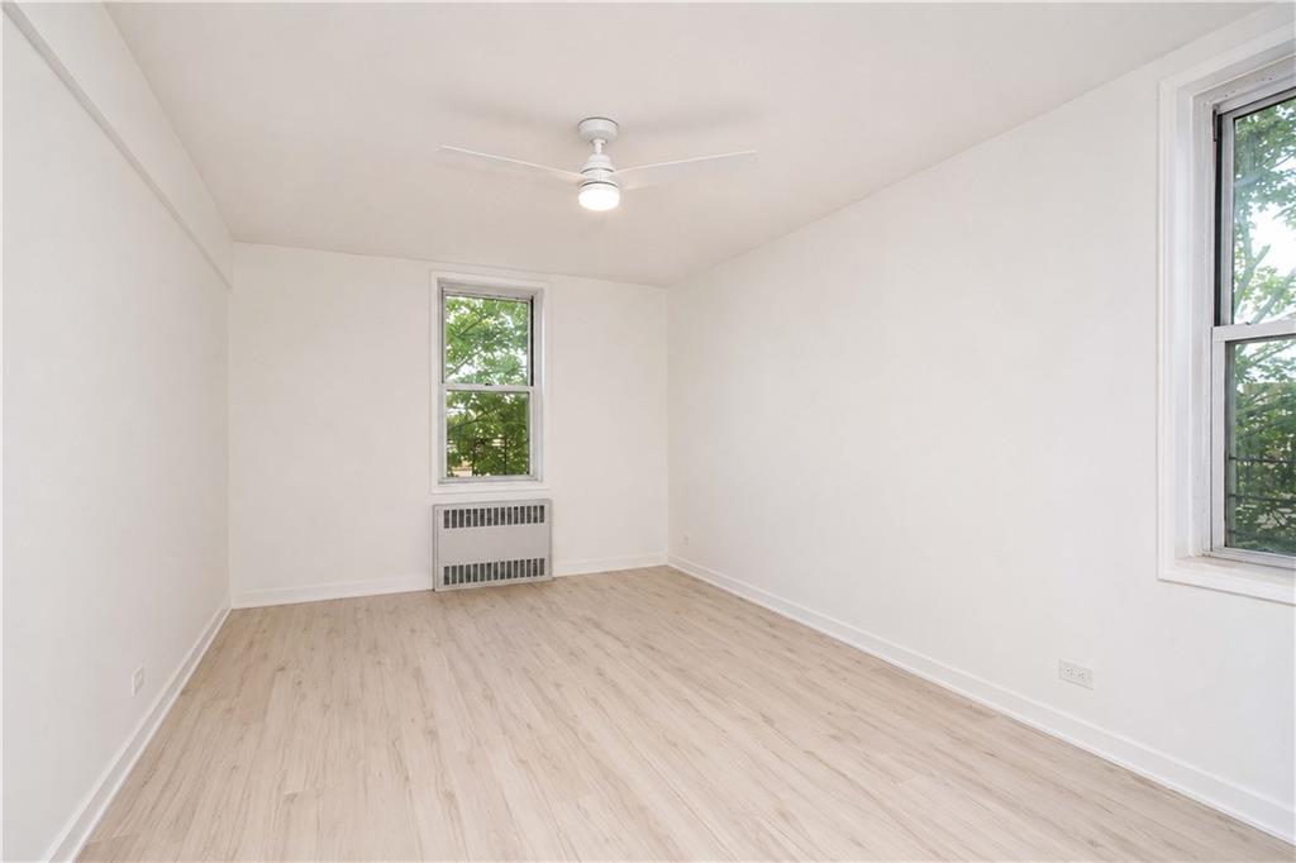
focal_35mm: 15
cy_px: 432
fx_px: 540
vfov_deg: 77.3
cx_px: 648
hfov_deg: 100.4
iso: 1600
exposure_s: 1/200
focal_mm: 10
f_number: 8
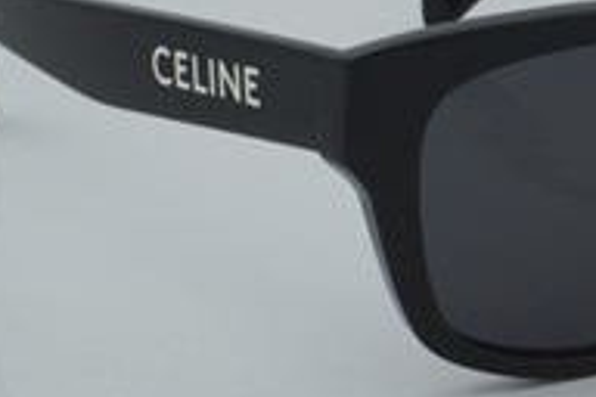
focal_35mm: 156
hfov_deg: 13.0
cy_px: 99
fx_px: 2582
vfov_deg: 8.8
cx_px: 553
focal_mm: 50
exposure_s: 1/4
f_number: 32
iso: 100
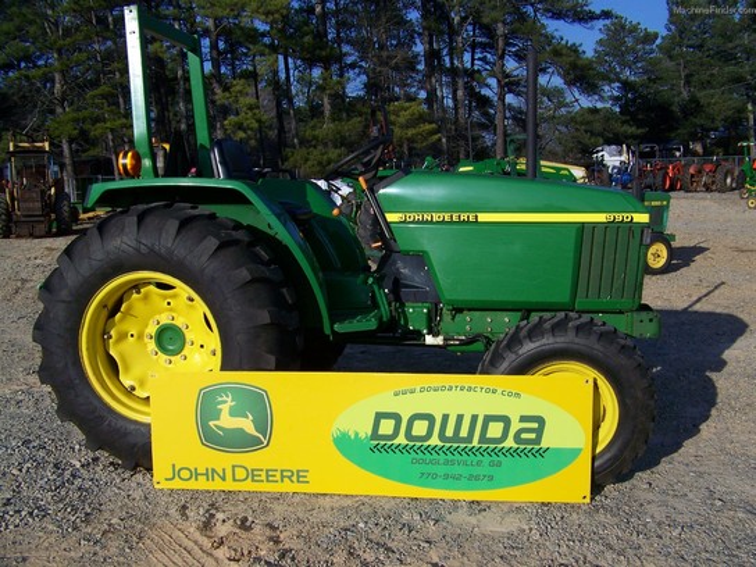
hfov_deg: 51.4
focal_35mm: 36
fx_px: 786
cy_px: 284
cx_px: 378
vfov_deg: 39.7
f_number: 4
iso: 64
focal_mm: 5.85
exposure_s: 1/640
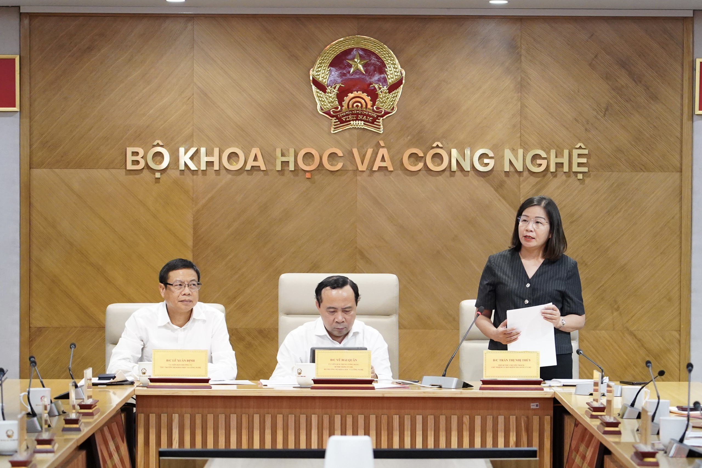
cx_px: 351
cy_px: 234
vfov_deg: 13.0
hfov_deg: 19.5
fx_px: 2047
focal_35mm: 105
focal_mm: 105
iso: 5000
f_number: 4.5
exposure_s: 1/160
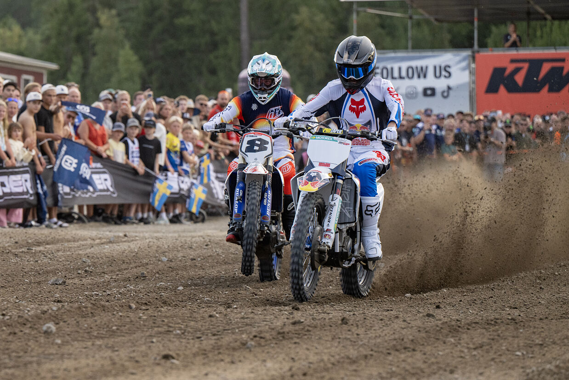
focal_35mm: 160
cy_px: 190
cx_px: 284
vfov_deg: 8.6
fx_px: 2529
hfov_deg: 12.8
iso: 640
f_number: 4.5
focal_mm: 160
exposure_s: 1/800
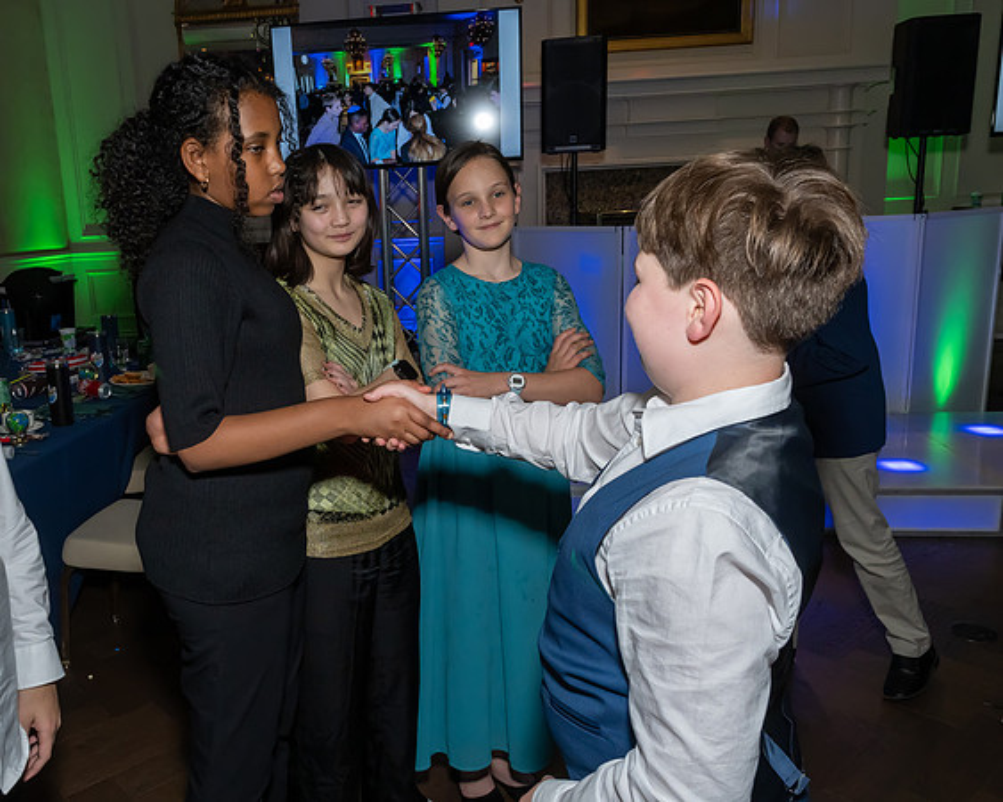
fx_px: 891
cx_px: 374
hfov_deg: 58.0
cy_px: 386
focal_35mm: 30
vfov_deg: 48.4
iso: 1000
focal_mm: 17
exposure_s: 1/250
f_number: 8
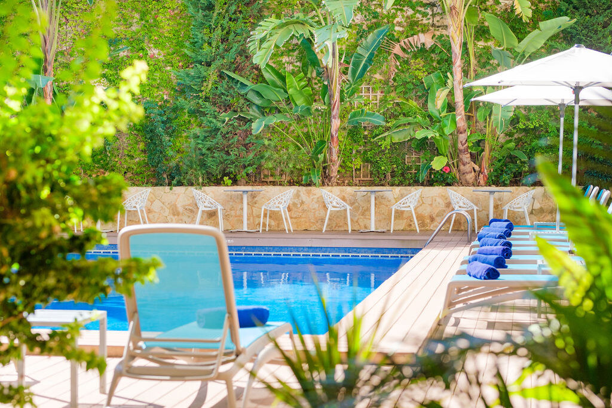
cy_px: 204
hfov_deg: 27.0
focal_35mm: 75
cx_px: 306
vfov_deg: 18.2
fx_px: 1275
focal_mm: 50
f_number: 2.8
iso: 800
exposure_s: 1/4000
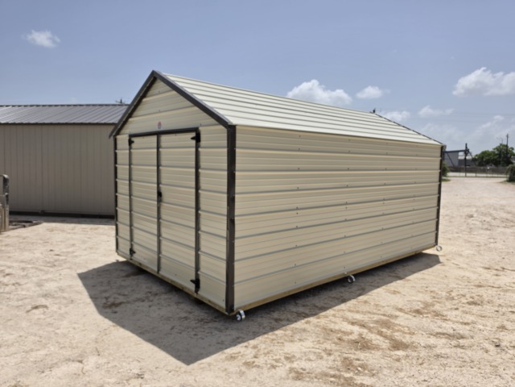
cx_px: 258
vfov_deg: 58.9
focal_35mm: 23
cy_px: 194
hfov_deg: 73.9
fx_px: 342
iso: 32
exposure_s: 1/7939
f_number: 1.4
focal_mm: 6.5
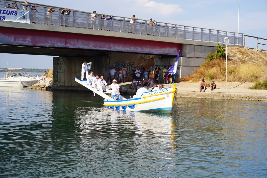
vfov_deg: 19.5
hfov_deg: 28.8
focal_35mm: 70
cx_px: 134
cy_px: 89
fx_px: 519
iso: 100
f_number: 9
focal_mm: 70
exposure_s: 1/160
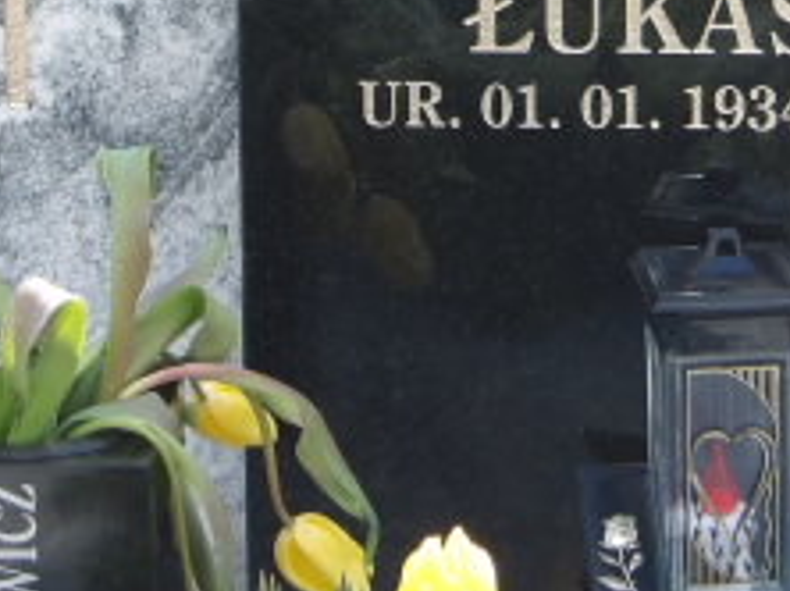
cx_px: 641
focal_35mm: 202
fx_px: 4605
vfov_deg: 7.3
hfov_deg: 9.8
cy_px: -85
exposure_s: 1/154
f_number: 4.9
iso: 100
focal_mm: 12.5
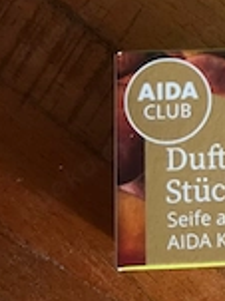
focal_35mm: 69
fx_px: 599
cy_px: 42
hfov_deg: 20.0
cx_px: 271
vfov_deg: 27.4
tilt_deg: -80.9
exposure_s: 1/40
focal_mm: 5.1
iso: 640
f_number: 1.6
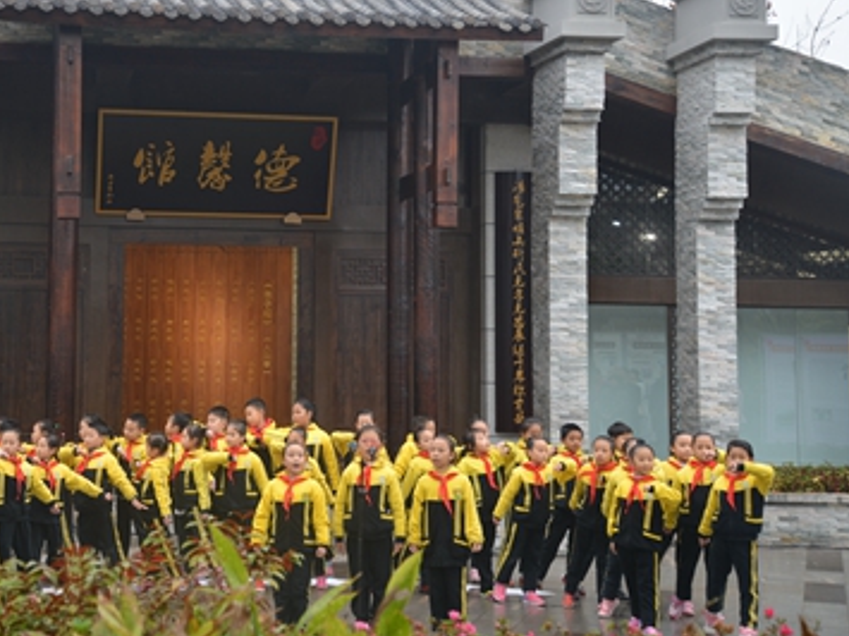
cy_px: 239
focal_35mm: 65
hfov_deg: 29.6
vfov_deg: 22.5
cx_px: 265
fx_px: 1594
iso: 200
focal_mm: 48
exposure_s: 1/45
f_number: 4.2
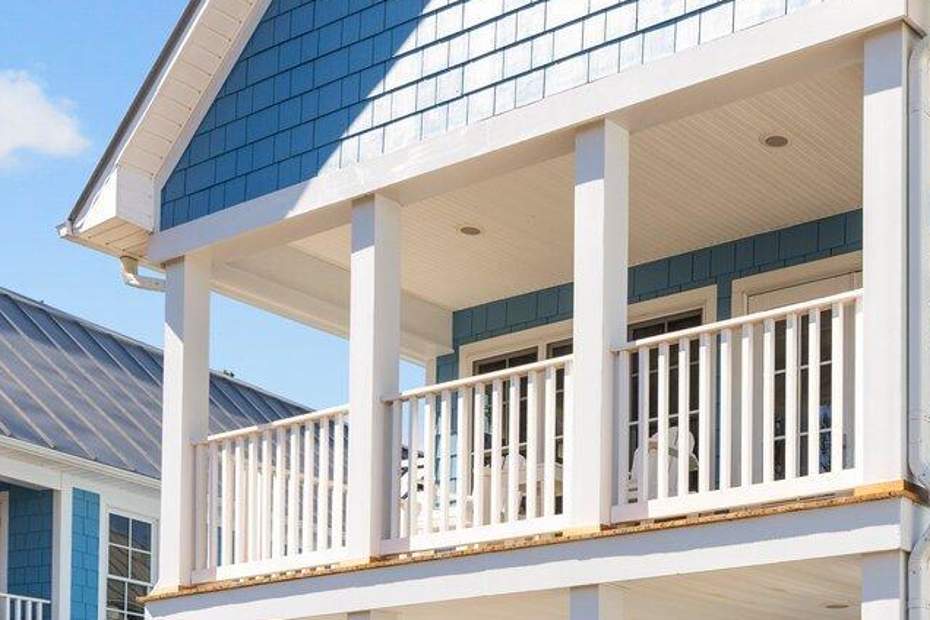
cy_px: 463
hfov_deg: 33.4
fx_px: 1498
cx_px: 759
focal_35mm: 58
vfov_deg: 23.2
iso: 125
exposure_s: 1/500
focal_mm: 18
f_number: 6.3
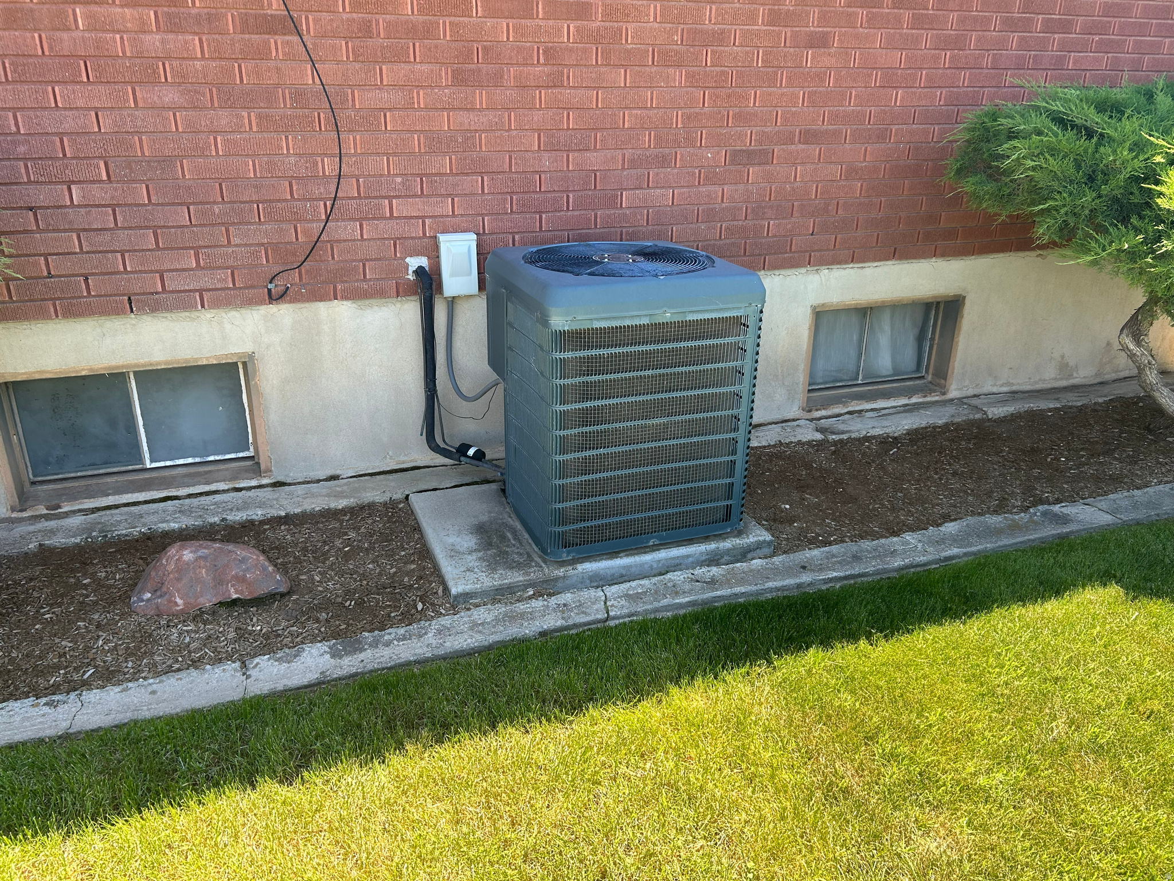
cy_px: 440
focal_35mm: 26
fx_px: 882
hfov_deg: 67.3
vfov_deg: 53.1
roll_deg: -0.3
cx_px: 587
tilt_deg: -23.9
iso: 50
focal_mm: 5.7
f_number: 1.5
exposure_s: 1/387
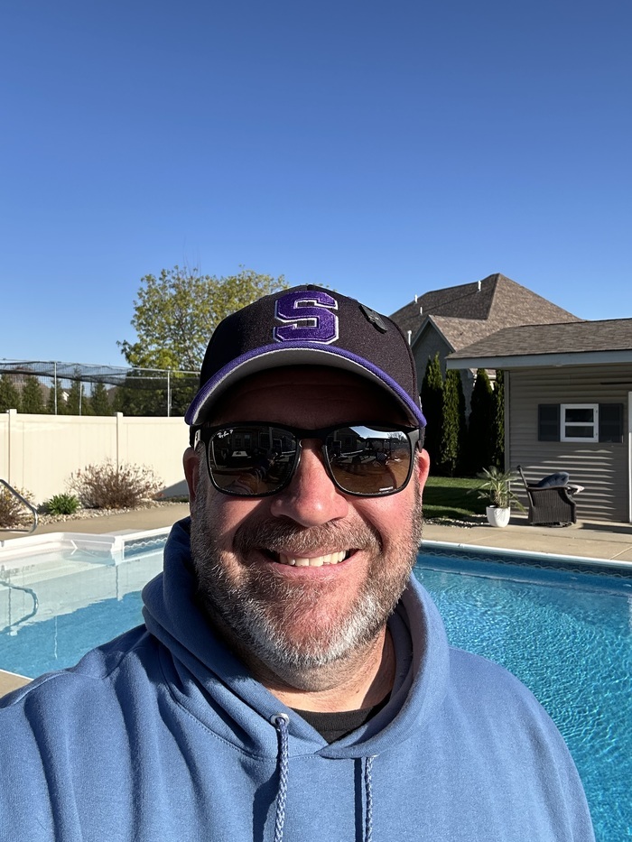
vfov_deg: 60.0
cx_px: 316
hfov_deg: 46.8
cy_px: 421
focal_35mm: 30
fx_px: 730
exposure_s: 1/750
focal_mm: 2.69
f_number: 1.9
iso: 25
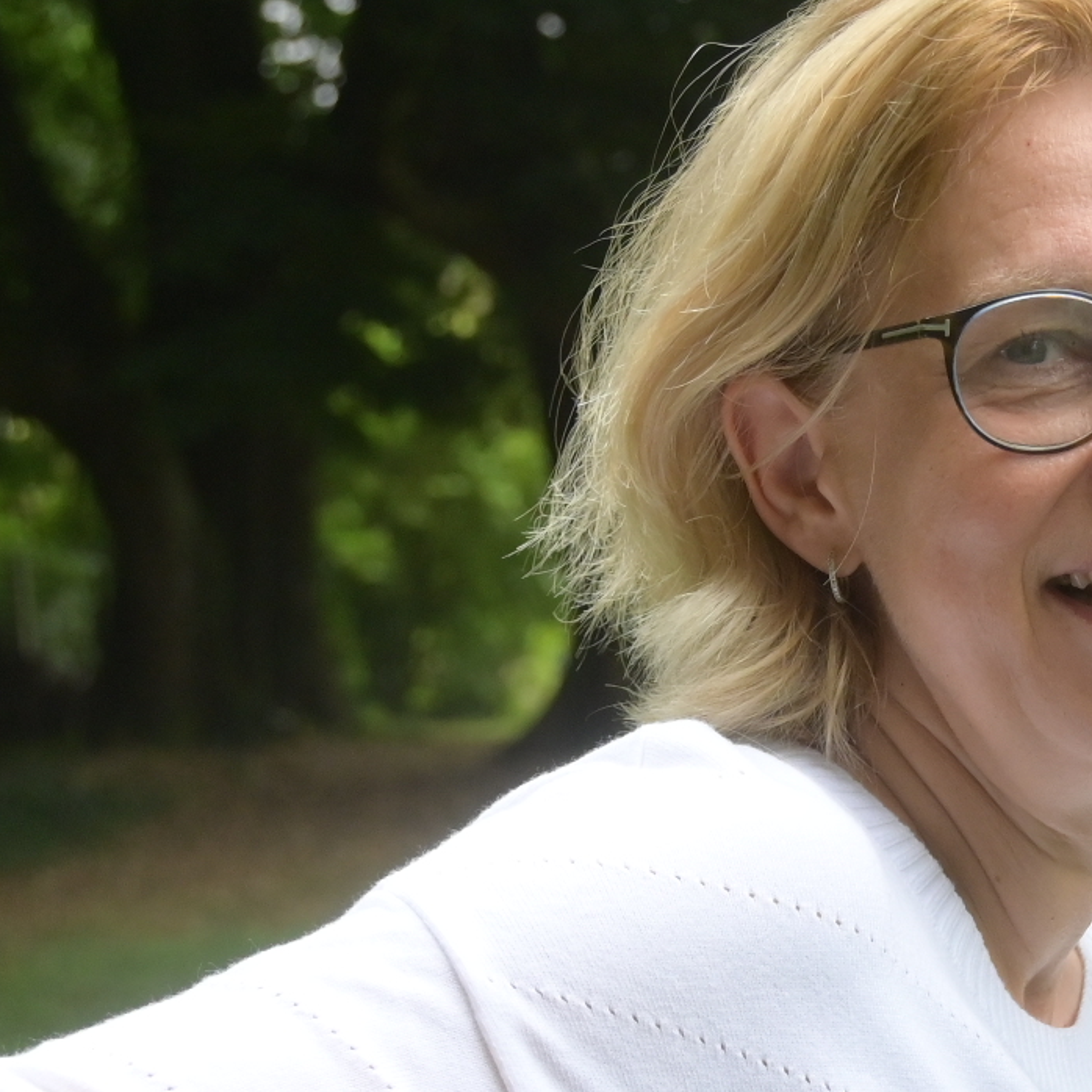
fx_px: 5389
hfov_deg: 11.4
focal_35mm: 151
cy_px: 879
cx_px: 1222
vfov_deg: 11.5
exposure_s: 1/800
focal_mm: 42
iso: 1600
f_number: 6.3
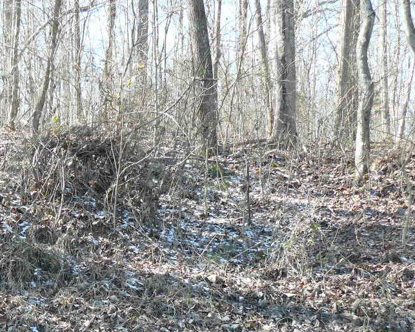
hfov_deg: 26.1
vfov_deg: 21.5
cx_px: 28
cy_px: 280
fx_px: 860
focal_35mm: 70
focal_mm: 6
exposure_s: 1/160
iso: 100
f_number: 2.8
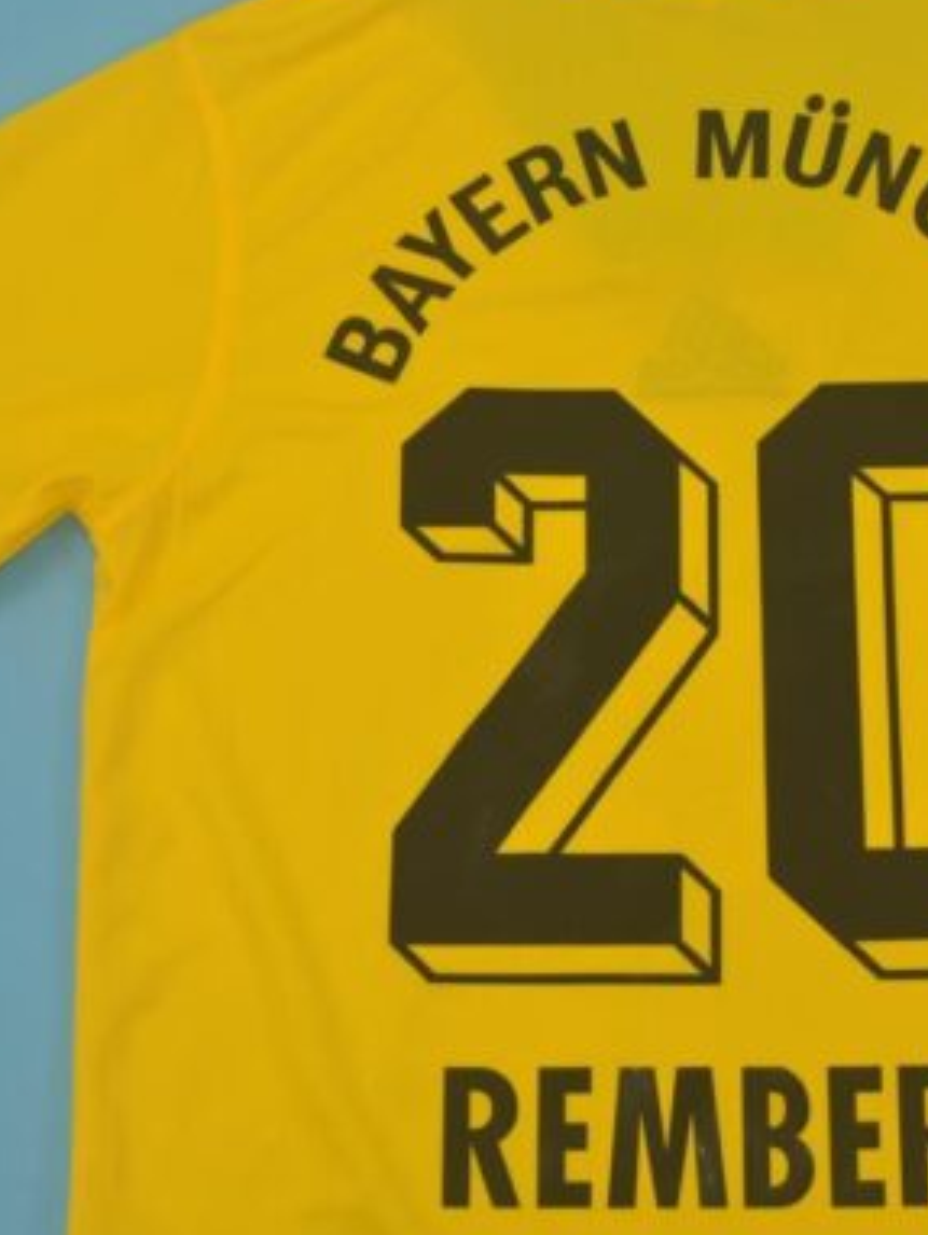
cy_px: 605
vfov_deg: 25.3
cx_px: 650
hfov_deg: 19.1
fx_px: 2749
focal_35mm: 77
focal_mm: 34
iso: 200
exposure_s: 1/100
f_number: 5
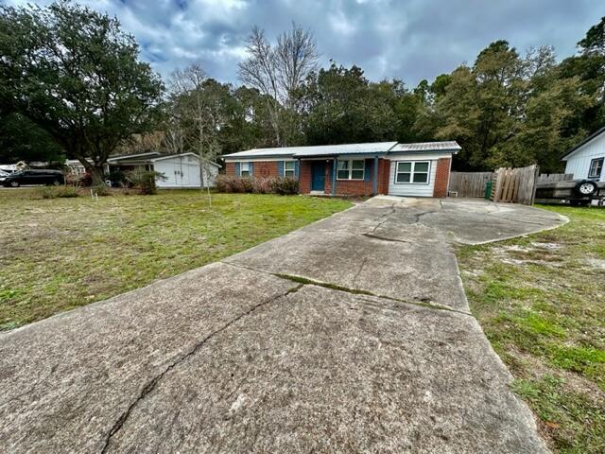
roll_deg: -1.2
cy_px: 227
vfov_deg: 85.7
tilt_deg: -10.1
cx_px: 302
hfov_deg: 102.1
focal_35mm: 14
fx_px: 245
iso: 40
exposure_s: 1/917
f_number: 2.2
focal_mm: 2.22
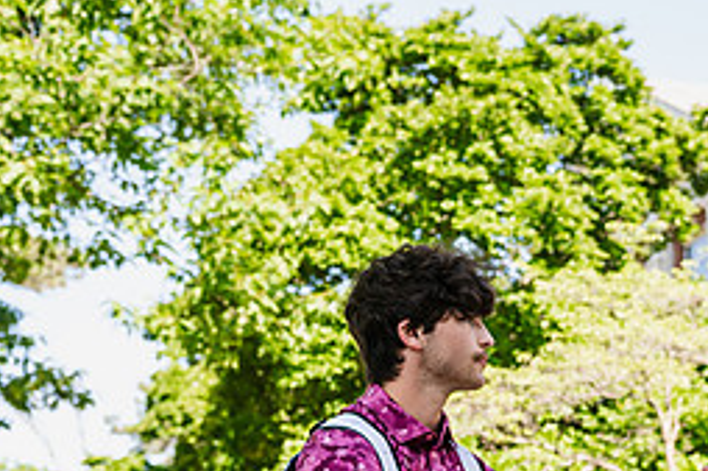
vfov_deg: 16.9
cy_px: 394
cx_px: 655
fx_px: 1572
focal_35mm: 80
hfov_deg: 24.5
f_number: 3.2
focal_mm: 35
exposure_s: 1/200
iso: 100
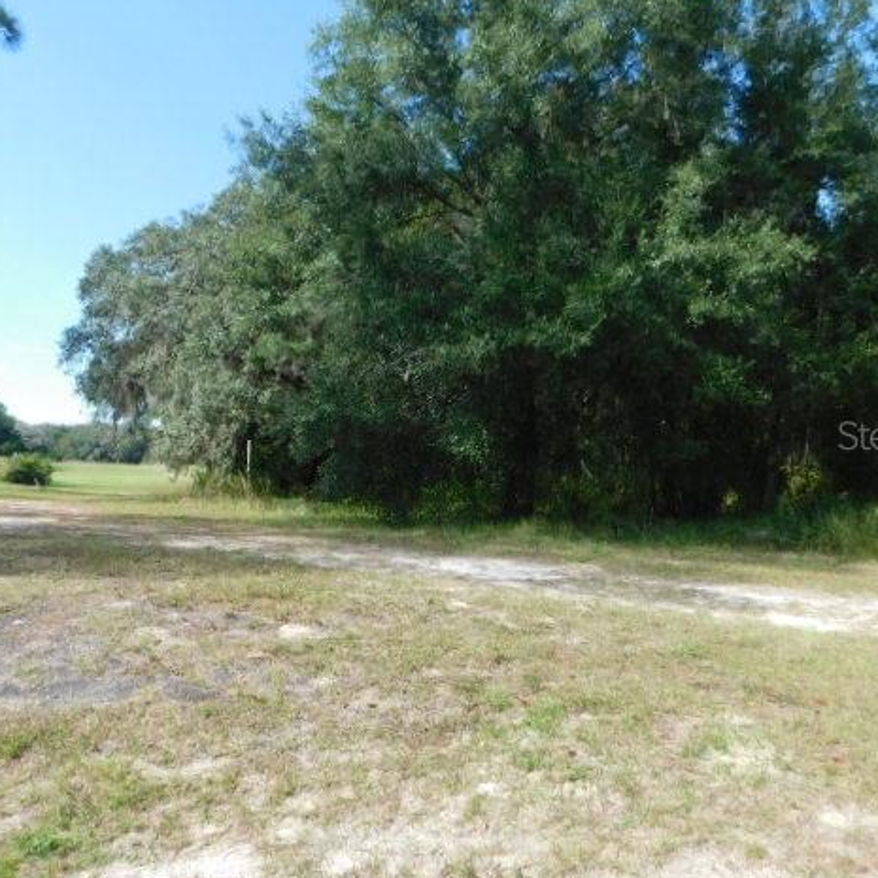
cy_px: 434
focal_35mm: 28
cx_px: 412
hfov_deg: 57.3
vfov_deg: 57.3
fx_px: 803
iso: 125
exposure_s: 1/640
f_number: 3
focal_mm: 4
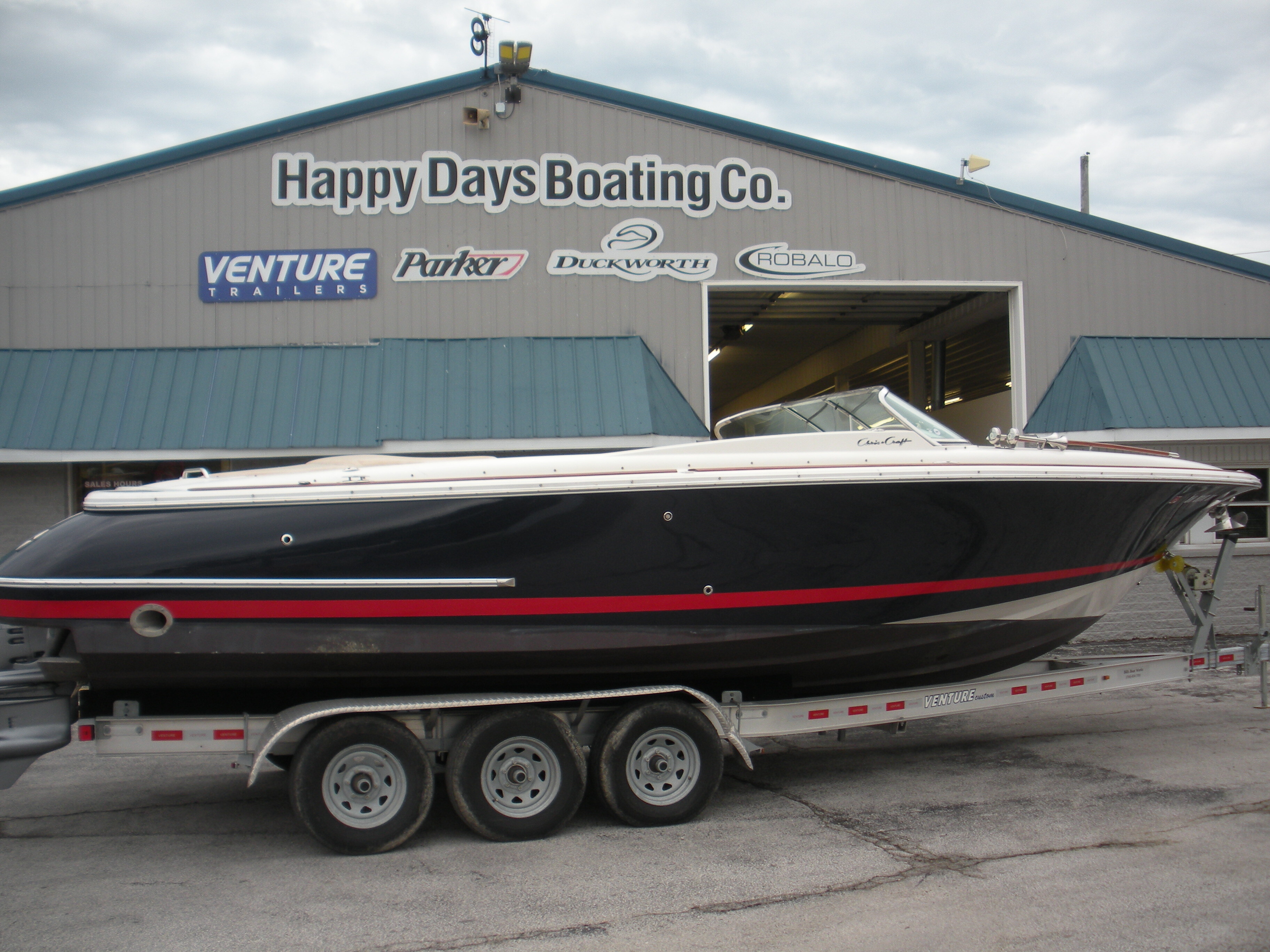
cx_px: 635
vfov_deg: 40.7
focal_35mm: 35
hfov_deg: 52.6
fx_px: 1284
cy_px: 476
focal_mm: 6.3
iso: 64
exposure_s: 1/148
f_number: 3.5
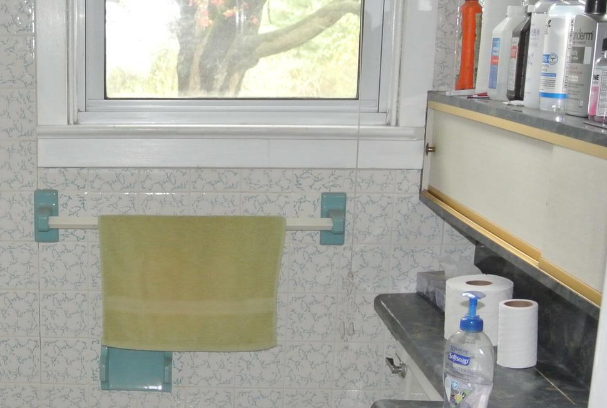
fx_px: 963
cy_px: 281
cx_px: 96
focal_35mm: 57
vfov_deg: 23.7
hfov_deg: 33.6
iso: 800
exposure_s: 1/60
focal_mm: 10
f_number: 3.5
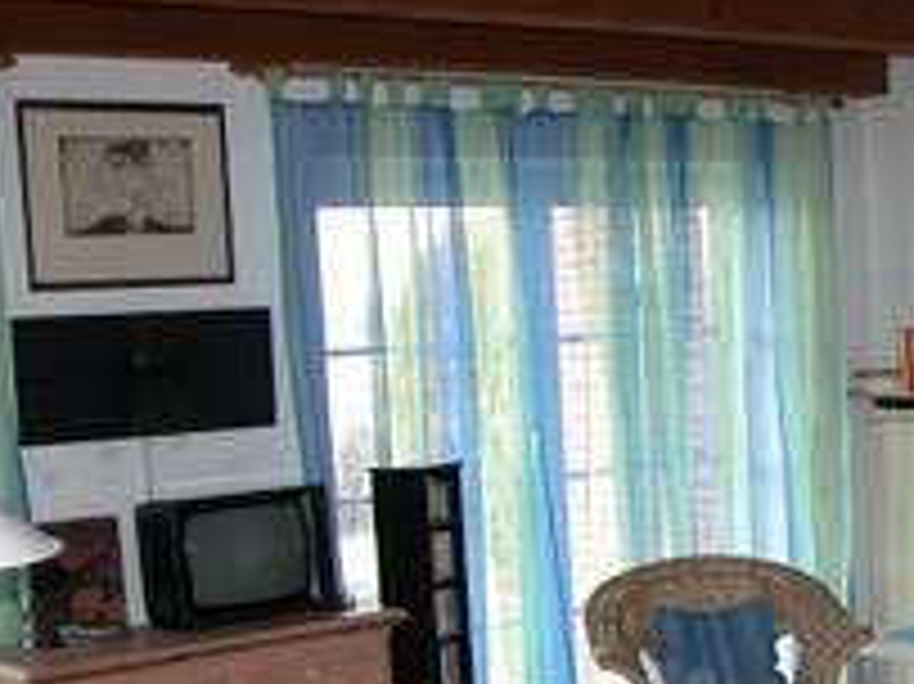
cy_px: 585
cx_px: 738
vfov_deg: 20.9
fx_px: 1821
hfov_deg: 27.6
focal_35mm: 69
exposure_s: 1/75.5
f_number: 3.2
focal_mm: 8.9
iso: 100
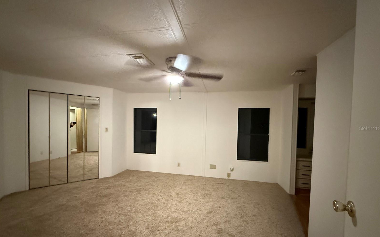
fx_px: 155
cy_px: 128
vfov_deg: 74.6
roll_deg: -1.3
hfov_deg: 101.5
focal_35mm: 15
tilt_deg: -0.3
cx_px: 190
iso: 1000
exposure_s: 1/40
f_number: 2.2
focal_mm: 2.22
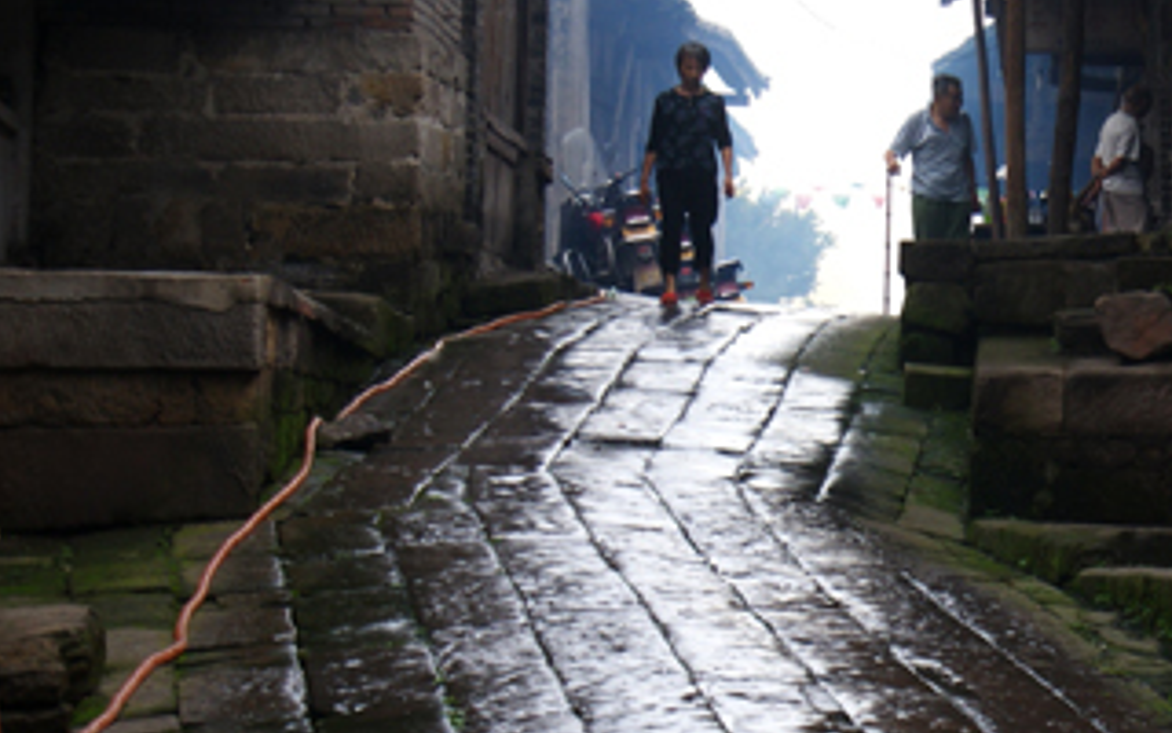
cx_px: 1066
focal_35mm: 172
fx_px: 5494
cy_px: 612
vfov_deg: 7.6
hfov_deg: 12.1
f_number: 6.3
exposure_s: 1/125
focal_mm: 60
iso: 100
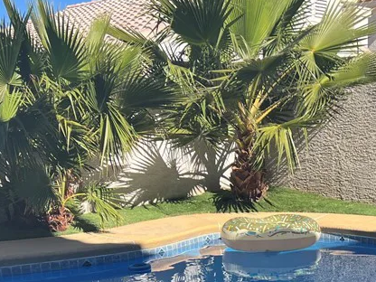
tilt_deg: -16.9
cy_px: 327
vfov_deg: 21.5
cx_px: 323
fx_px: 695
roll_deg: +0.5
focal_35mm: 64
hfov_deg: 29.3
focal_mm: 5.7
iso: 50
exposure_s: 1/2353
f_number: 1.5
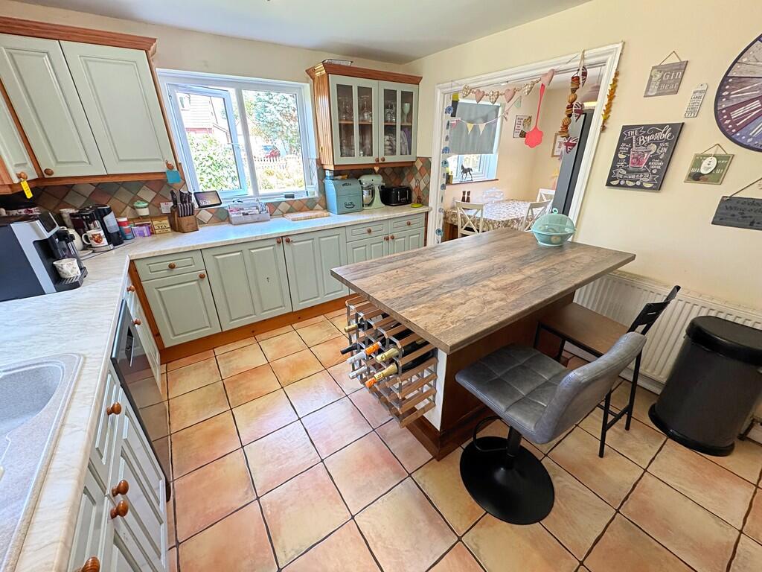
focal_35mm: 14
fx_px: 308
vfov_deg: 85.7
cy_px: 286
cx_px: 381
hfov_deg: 102.1
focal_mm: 2.22
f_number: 2.2
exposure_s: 1/100
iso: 250
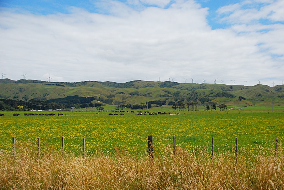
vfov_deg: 29.0
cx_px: 142
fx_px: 367
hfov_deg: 42.3
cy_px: 95
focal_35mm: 46
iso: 400
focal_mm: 31
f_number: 5.6
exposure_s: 1/3200
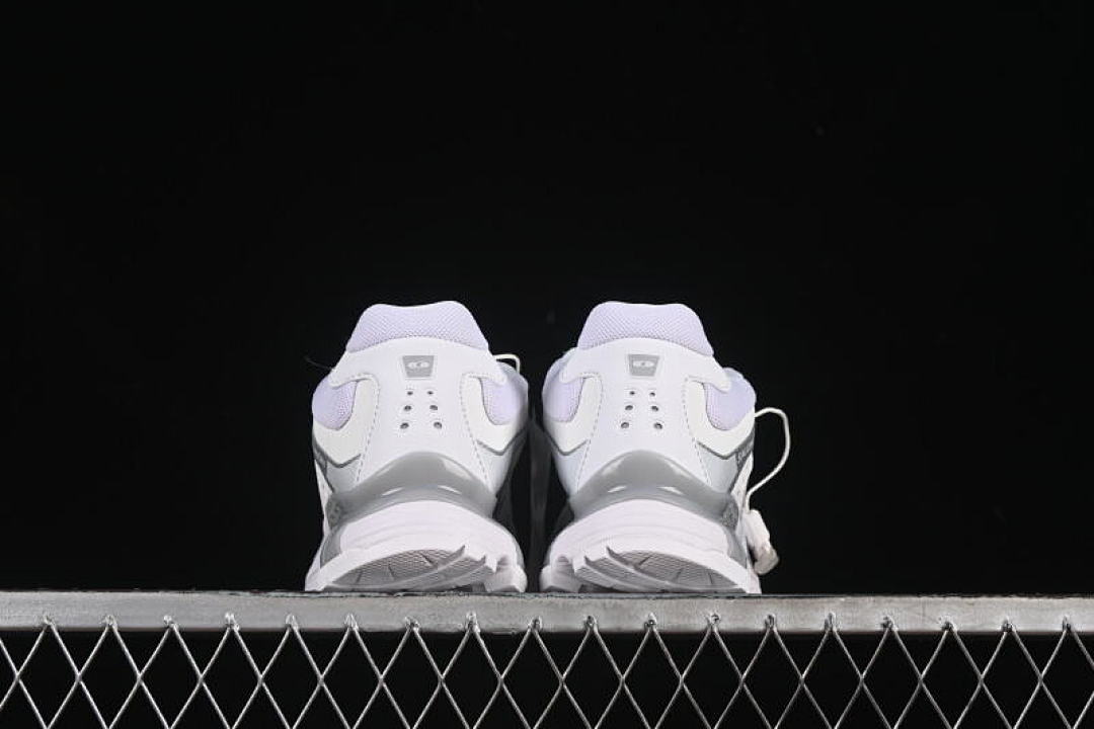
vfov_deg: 18.2
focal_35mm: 75
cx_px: 547
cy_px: 364
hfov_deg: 27.0
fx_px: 2279
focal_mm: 50
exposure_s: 1/80
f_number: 8
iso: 160
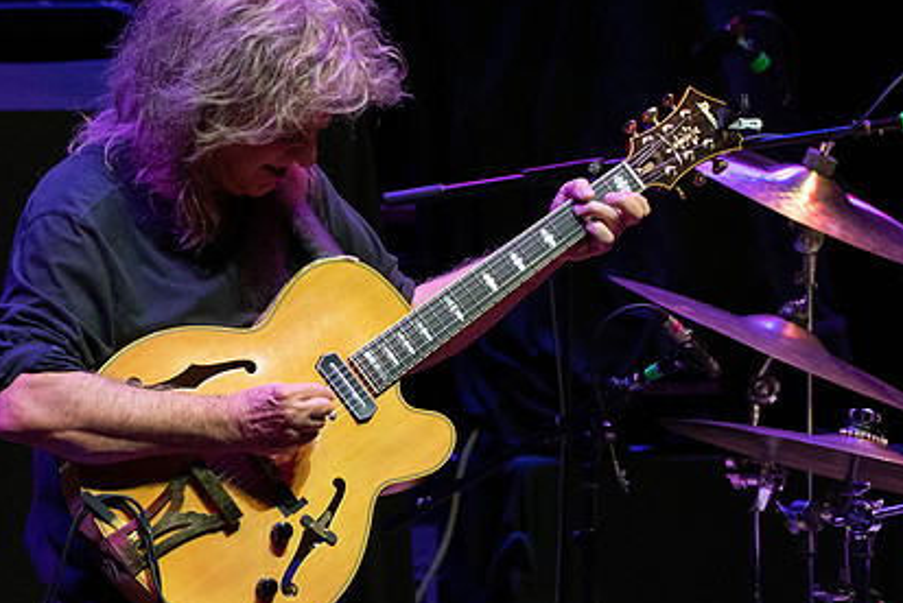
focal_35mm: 758
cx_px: 342
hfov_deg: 2.7
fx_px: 19026
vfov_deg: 1.8
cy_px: 303
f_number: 7.1
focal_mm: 400
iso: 3200
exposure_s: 1/320
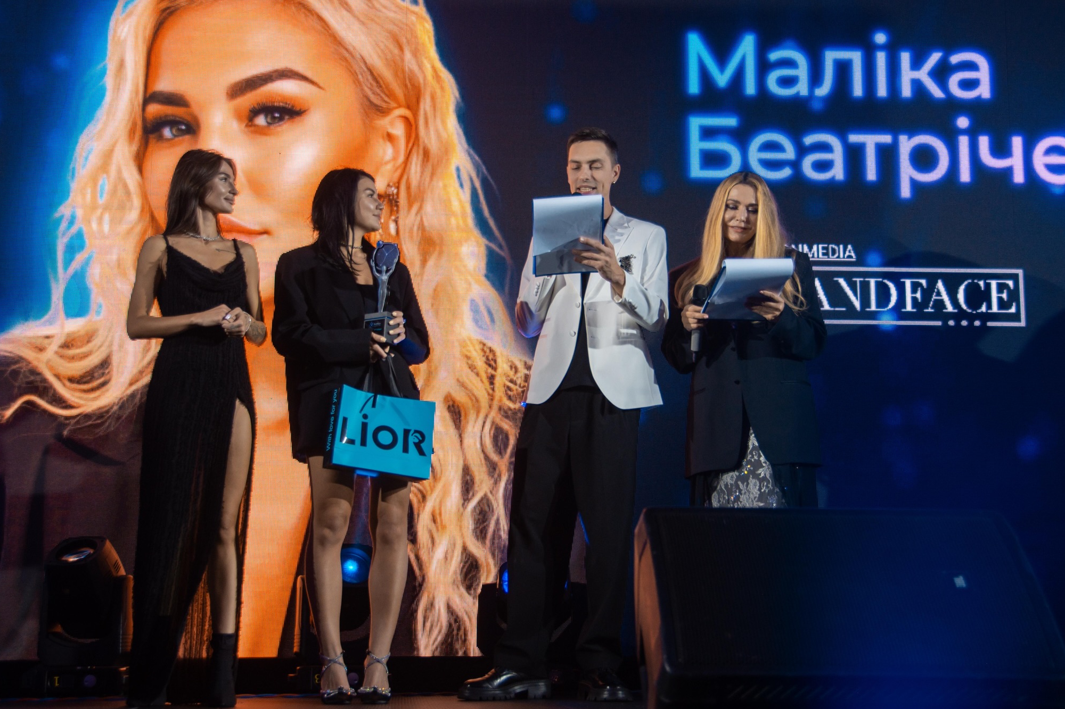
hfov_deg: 37.1
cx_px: 547
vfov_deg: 25.2
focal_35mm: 54
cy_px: 357
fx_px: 1585
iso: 280
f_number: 4.8
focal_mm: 31
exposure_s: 1/125
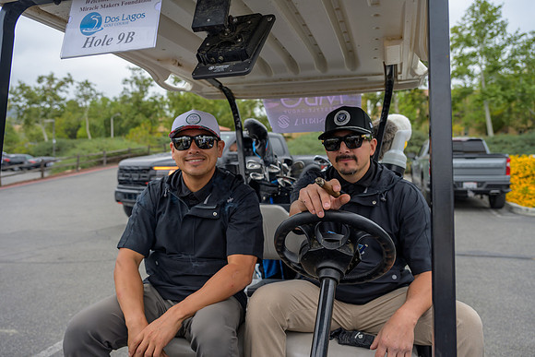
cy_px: 178
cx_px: 268
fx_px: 431
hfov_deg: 63.6
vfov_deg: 45.0
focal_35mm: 29
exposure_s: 1/200
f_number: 4
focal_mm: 29
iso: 100
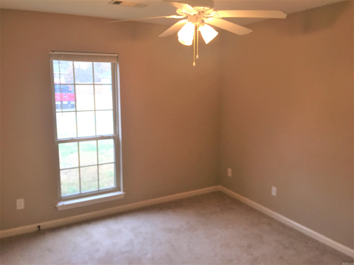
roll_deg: +0.3
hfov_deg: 61.7
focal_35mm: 29
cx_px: 177
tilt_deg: -7.8
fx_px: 297
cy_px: 132
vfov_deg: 48.2
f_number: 2.2
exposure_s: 1/30
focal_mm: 4.15
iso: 32
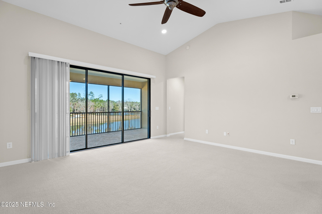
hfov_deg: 91.6
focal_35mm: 18
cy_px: 107
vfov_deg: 68.9
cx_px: 161
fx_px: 157
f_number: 8
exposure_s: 1/20
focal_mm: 17.5
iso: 640
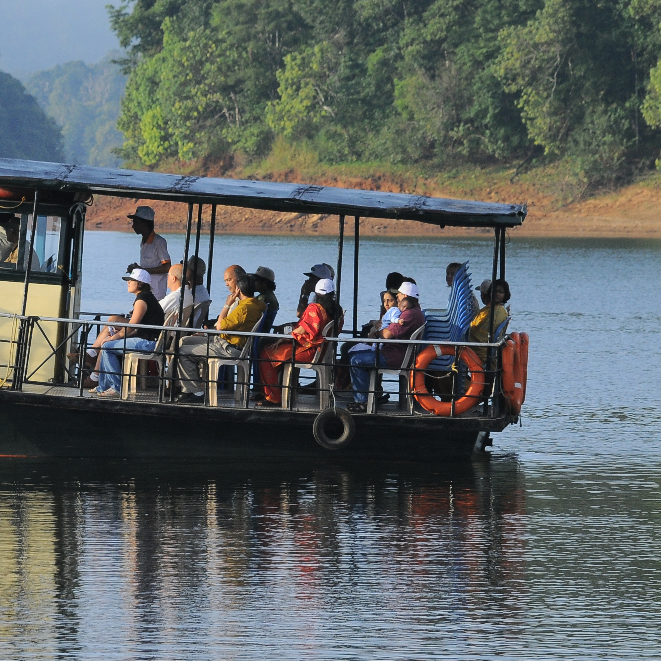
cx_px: 111
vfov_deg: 4.6
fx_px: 8231
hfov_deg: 4.6
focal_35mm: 381
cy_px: 360
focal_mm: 125
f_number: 8
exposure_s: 1/250
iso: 320
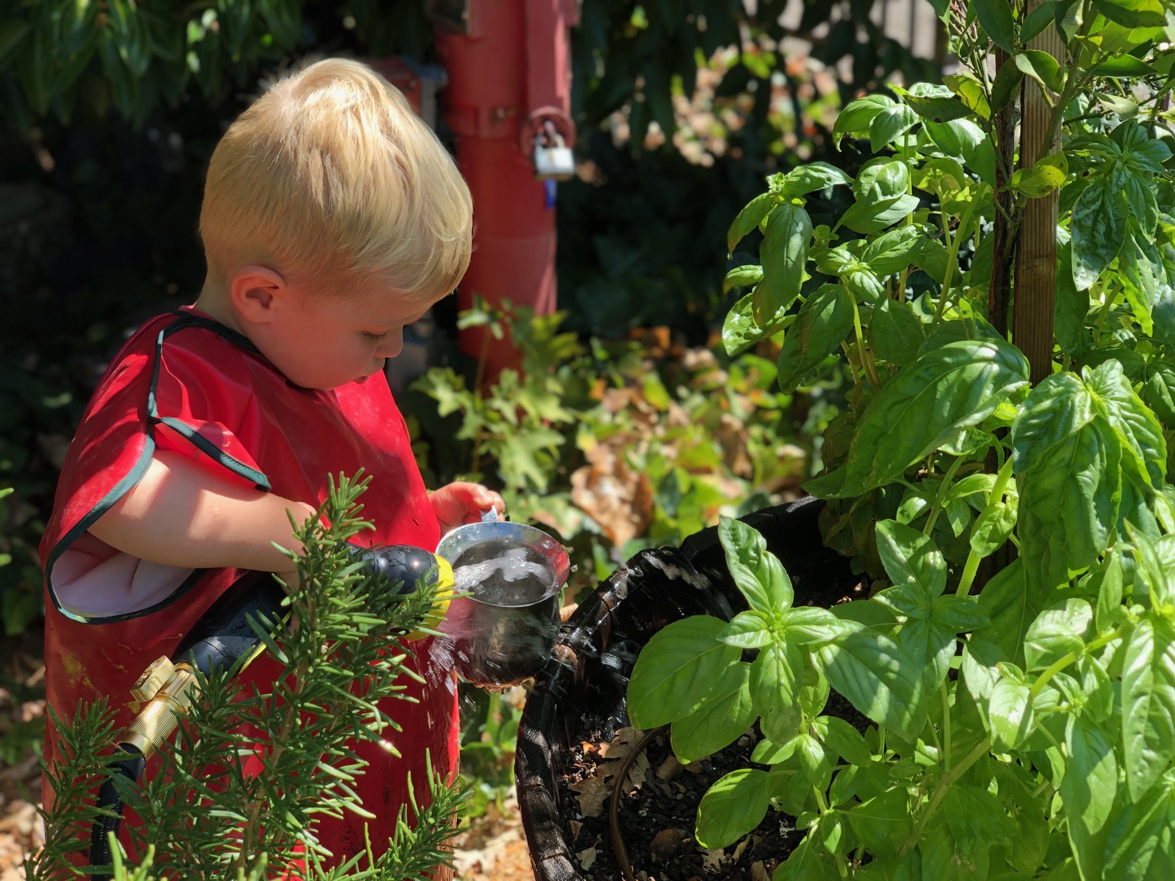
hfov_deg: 36.8
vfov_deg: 28.0
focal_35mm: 52
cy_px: 440
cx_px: 588
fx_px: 1765
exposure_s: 1/142
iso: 16
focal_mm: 6
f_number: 2.4
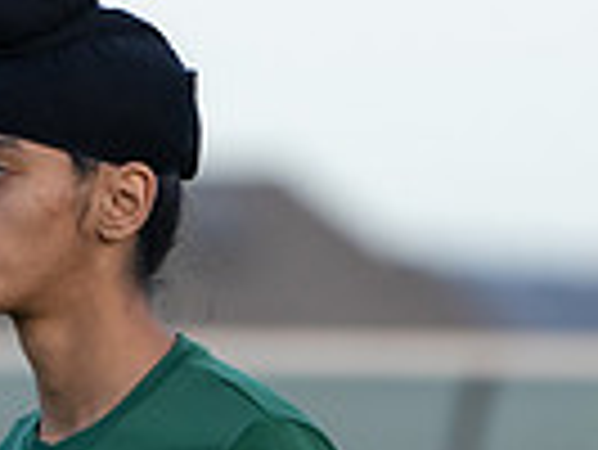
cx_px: 107
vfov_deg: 0.7
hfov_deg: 0.9
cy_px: 676
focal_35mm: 2213
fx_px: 38265
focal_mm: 400
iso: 640
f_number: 5.6
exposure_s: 1/1250
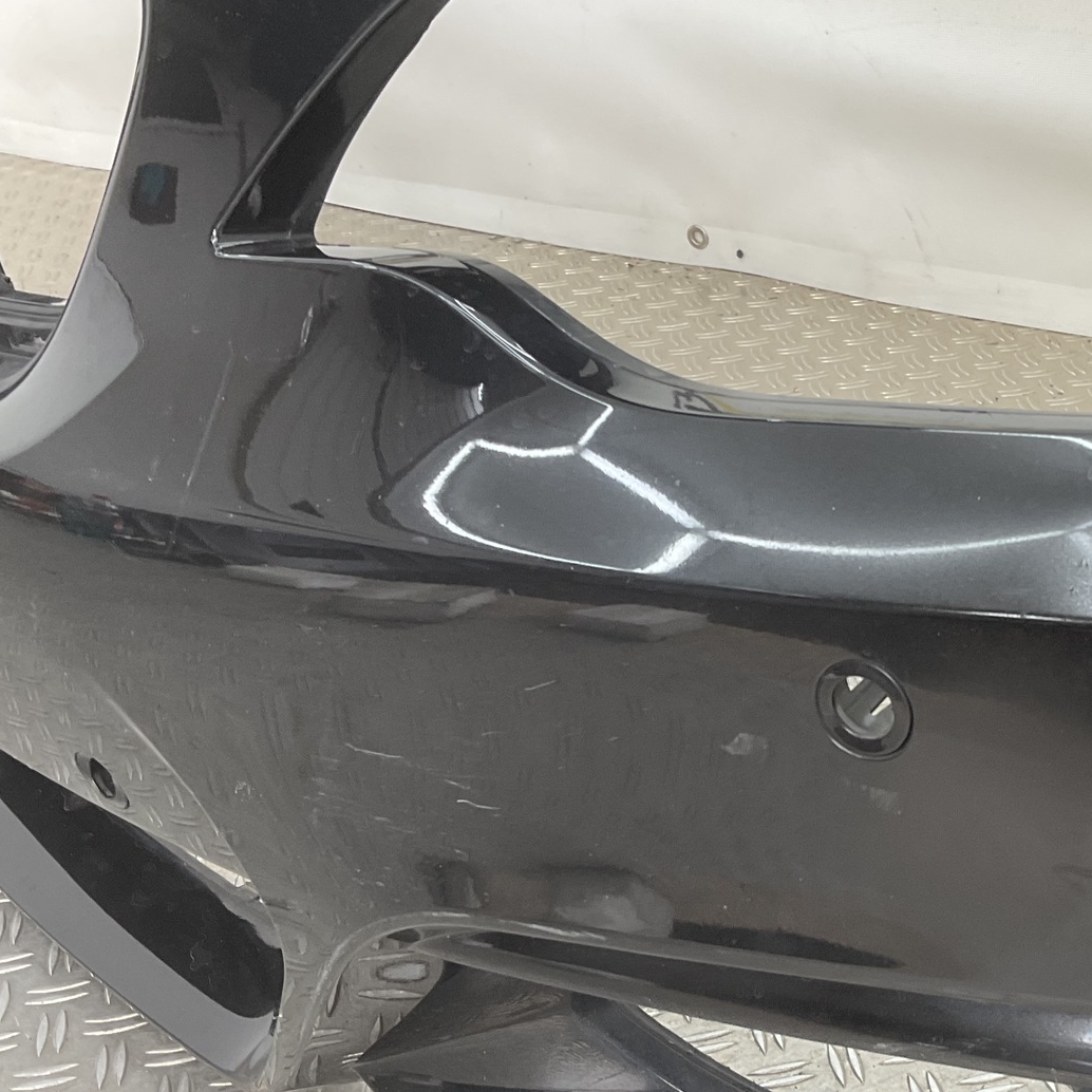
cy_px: 724
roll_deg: +2.0
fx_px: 1785
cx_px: 833
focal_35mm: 50
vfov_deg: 33.7
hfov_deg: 33.3
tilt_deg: -34.5
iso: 32
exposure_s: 1/100
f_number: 1.8
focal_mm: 3
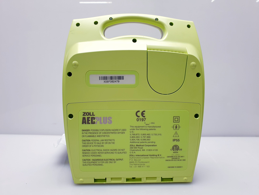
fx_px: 195
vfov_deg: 53.1
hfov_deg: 67.3
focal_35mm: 26
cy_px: 98
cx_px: 130
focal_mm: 4.3
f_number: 2.4
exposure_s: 1/50
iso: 50
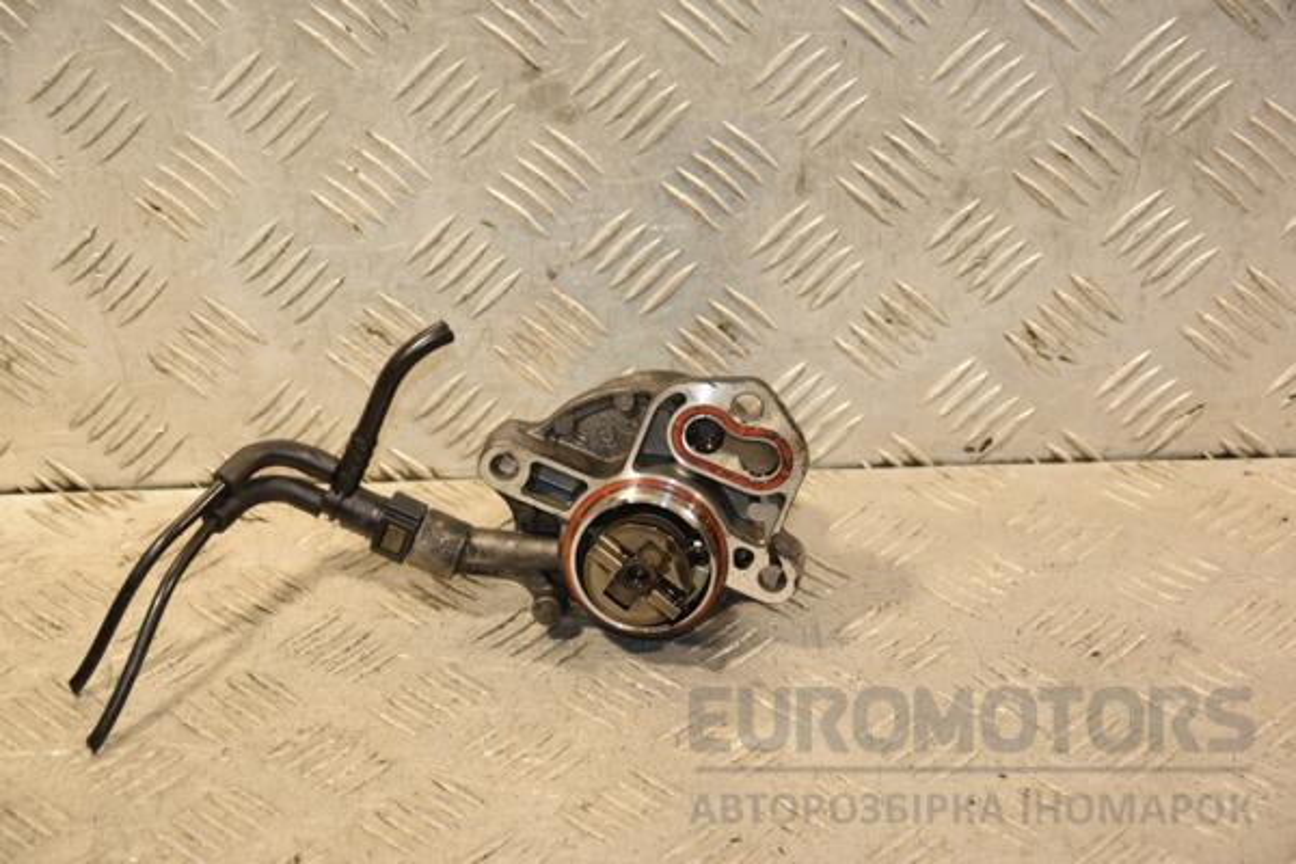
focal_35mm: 93
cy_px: 432
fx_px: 3348
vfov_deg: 14.7
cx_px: 648
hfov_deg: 21.9
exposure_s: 1/160
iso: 800
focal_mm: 62
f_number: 5.3
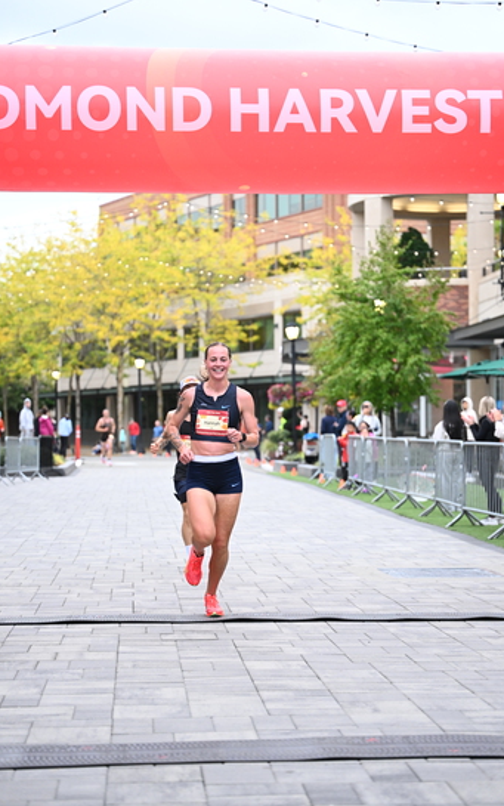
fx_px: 1581
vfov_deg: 28.6
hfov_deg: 18.1
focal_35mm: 72
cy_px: 405
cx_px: 256
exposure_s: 1/800
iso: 1600
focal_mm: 70
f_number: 2.8
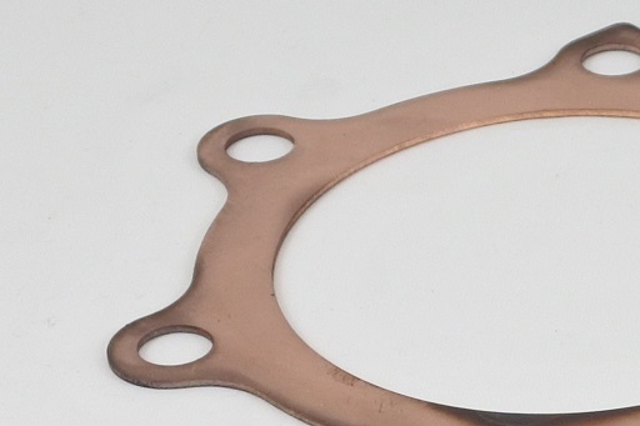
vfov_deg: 9.4
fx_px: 2577
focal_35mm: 145
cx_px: 1100
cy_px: 294
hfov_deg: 13.0
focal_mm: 15.3
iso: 400
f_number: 4.2
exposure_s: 1/125
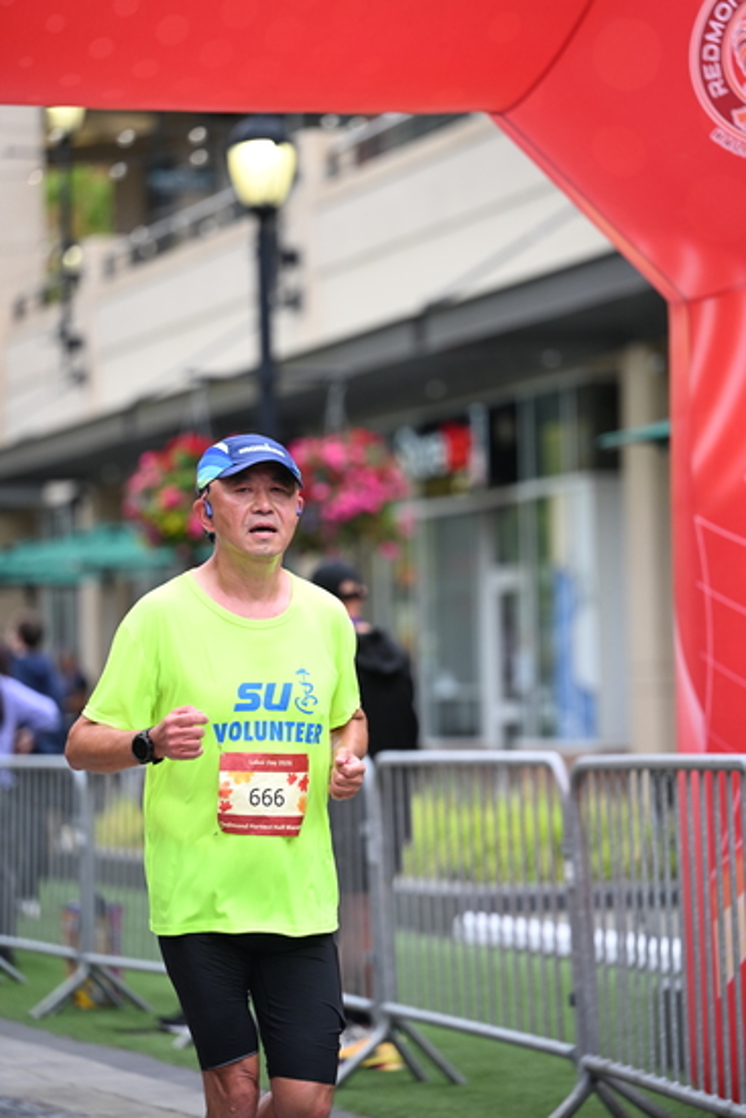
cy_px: 559
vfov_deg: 15.2
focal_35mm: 135
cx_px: 373
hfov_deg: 10.2
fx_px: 4193
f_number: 2.8
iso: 640
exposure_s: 1/1600
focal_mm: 135
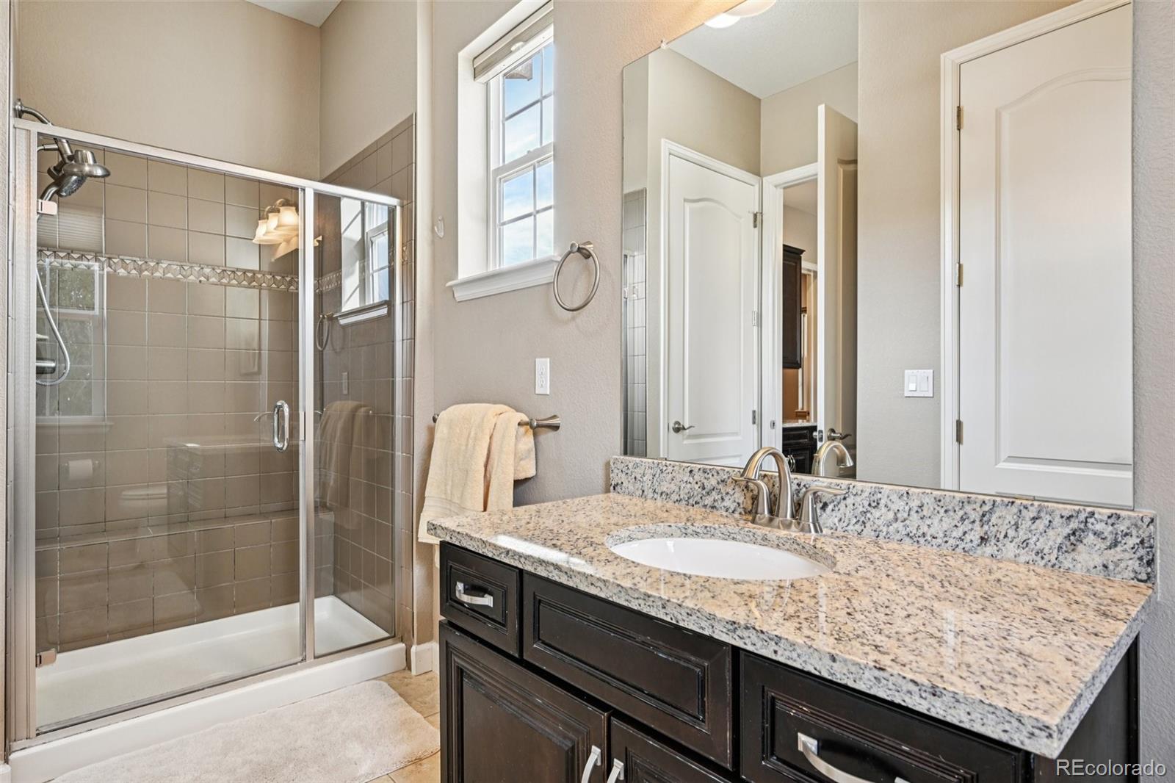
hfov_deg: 86.9
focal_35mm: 19
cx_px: 588
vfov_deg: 64.5
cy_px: 392
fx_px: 620
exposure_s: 1/20
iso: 360
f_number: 11
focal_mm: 19
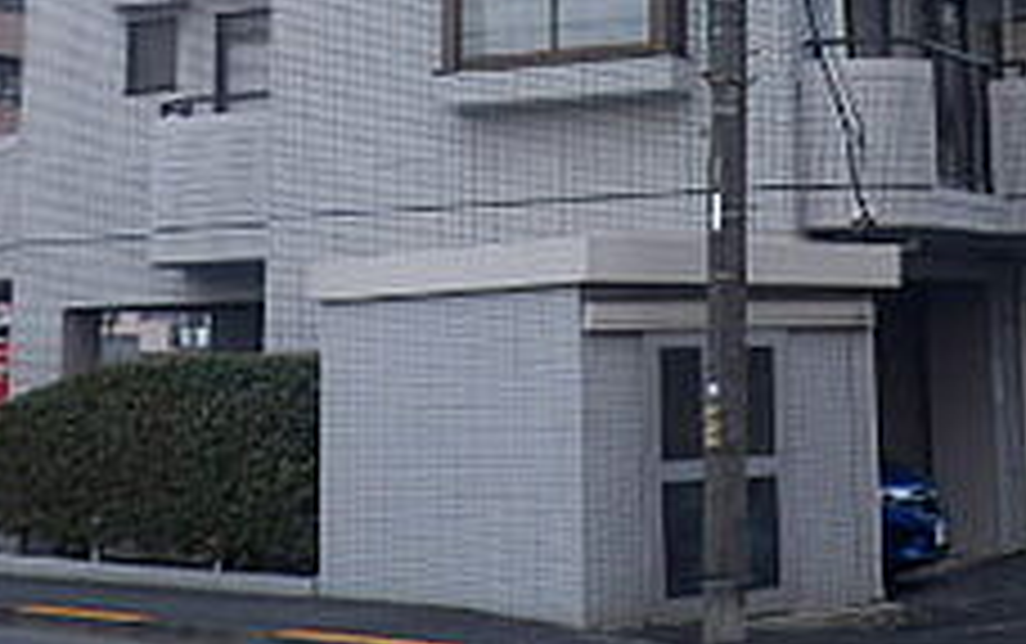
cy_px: -342
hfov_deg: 20.1
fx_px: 2883
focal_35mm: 103
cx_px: 734
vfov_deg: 12.1
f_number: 3.9
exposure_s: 1/40
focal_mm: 6.6
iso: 100
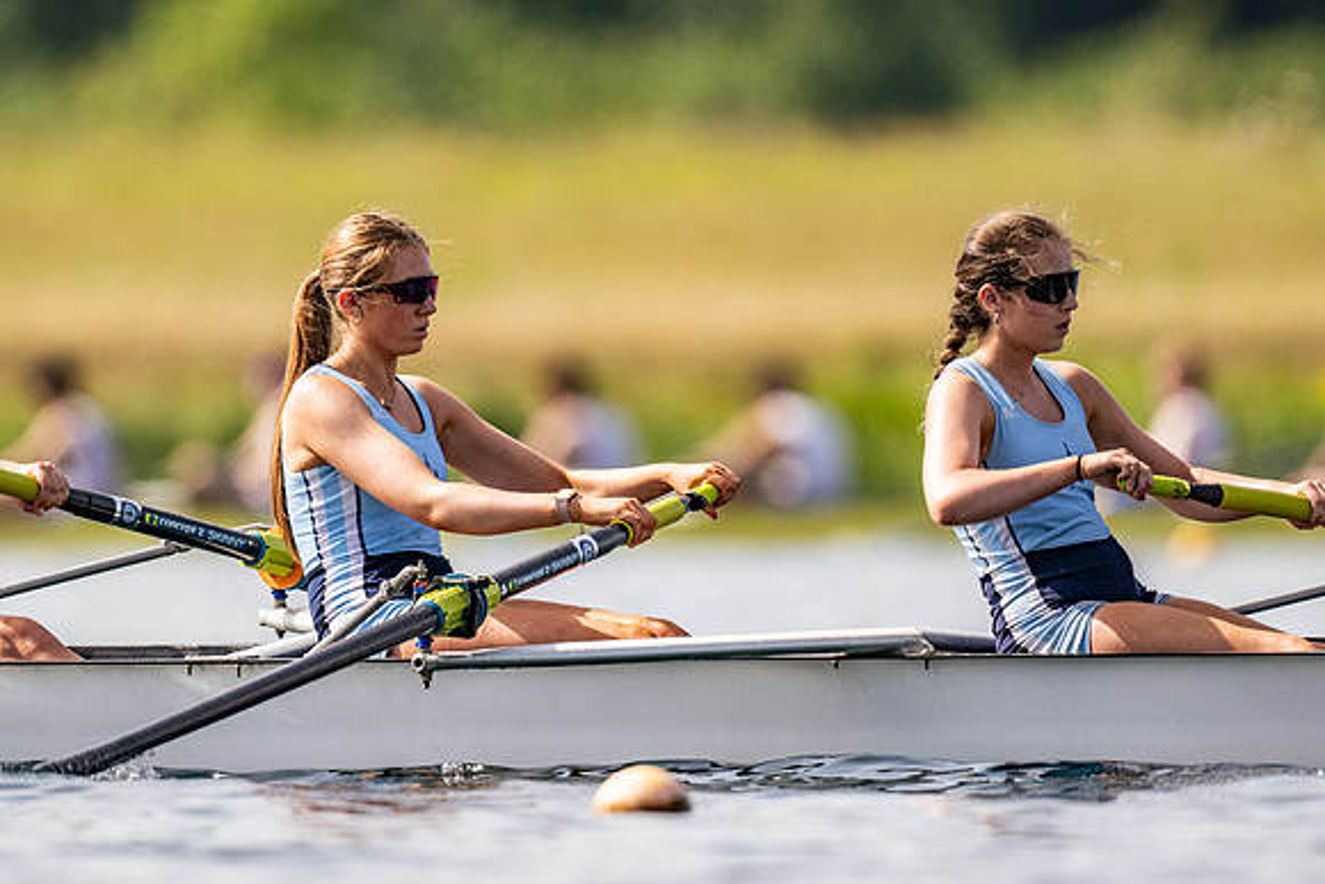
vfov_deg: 1.5
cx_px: 662
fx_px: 33148
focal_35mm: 900
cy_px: 442
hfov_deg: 2.3
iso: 180
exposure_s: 1/2500
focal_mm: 600
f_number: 4
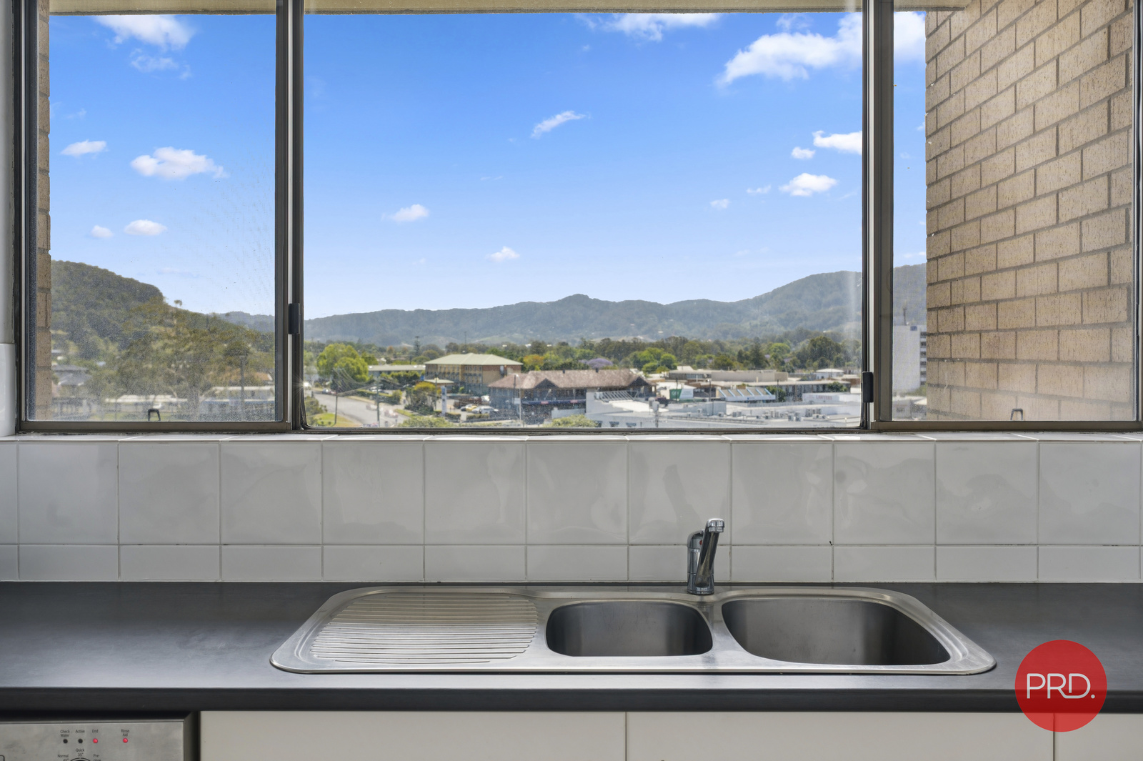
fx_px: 936
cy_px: 380
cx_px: 572
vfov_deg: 44.2
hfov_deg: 62.8
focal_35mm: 30
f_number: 7.1
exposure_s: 1/250
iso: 200
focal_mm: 29.5
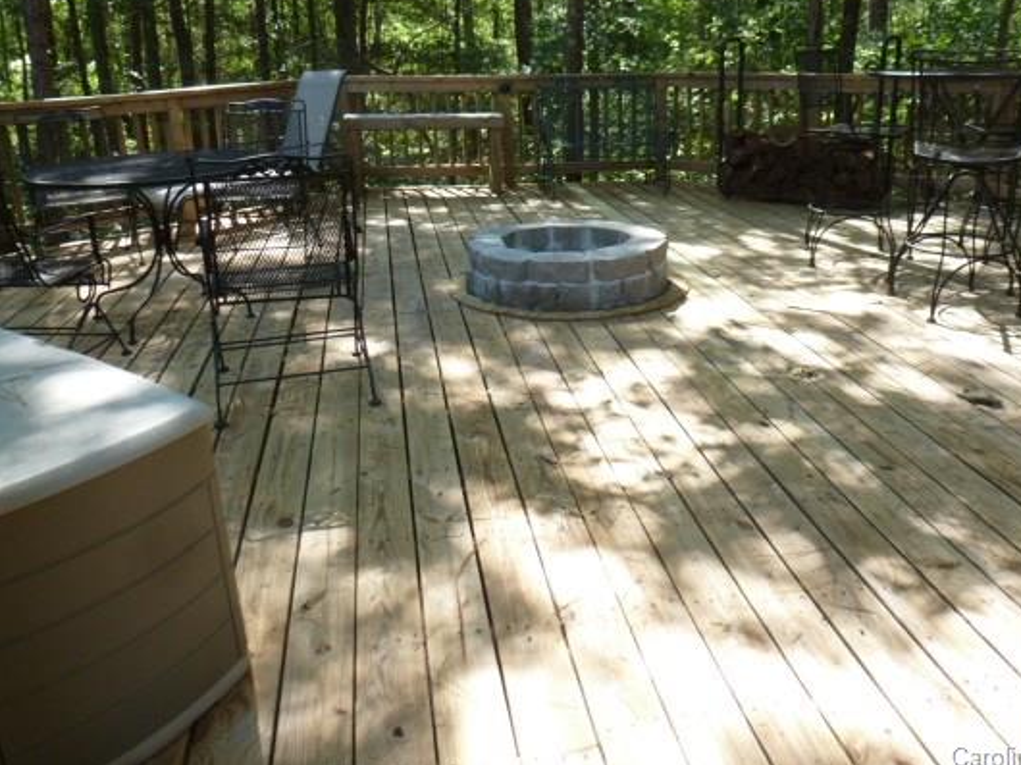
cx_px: 553
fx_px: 855
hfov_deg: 61.6
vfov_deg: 47.9
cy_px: 310
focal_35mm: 29
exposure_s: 1/80
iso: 100
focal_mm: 4.3
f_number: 3.3
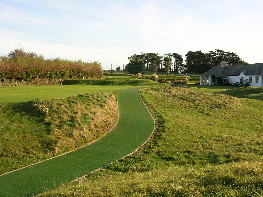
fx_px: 319
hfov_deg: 44.8
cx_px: 132
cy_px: 98
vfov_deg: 34.3
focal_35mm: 42
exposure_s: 1/140
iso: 50
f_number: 5.2
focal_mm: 7
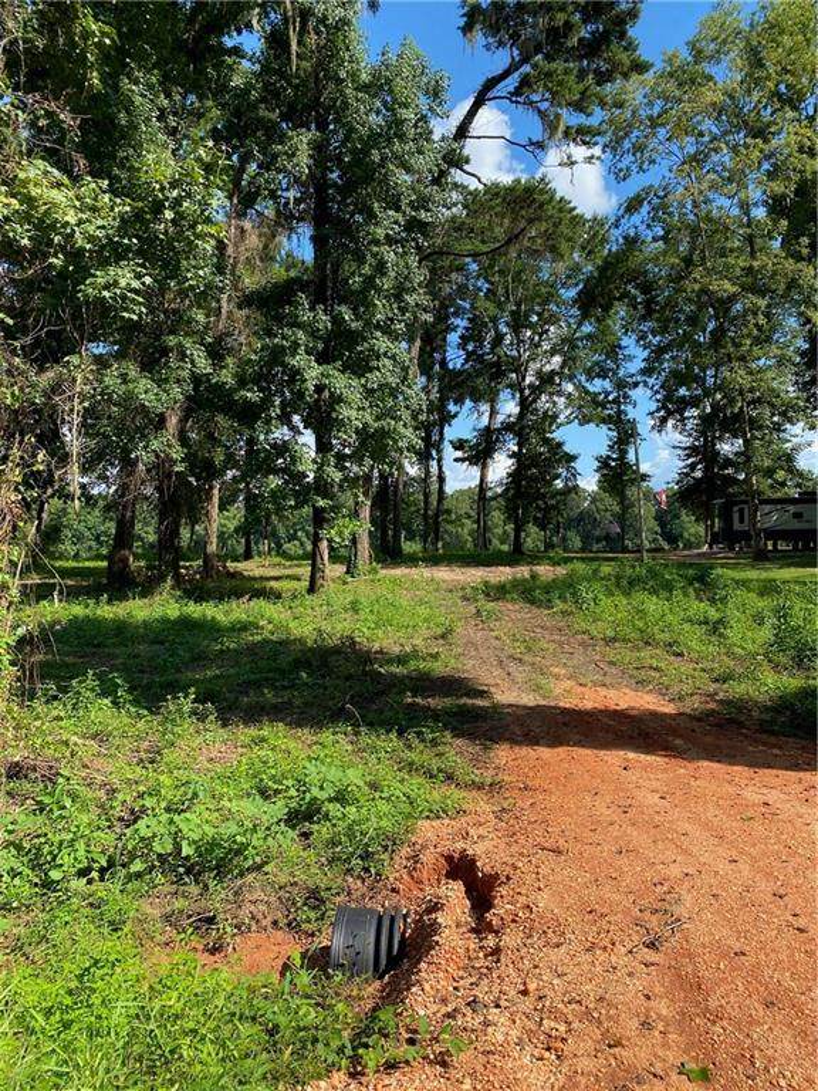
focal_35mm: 26
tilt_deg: +2.6
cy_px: 546
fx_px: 819
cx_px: 409
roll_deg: -1.2
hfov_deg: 53.1
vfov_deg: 67.3
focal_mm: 4.25
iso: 32
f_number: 1.8
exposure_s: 1/1287
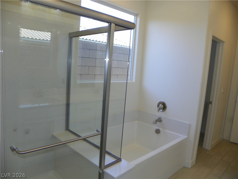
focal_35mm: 26
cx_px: 119
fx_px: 179
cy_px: 90
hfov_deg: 67.3
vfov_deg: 53.1
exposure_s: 1/80
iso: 64
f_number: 2.8
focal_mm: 4.6
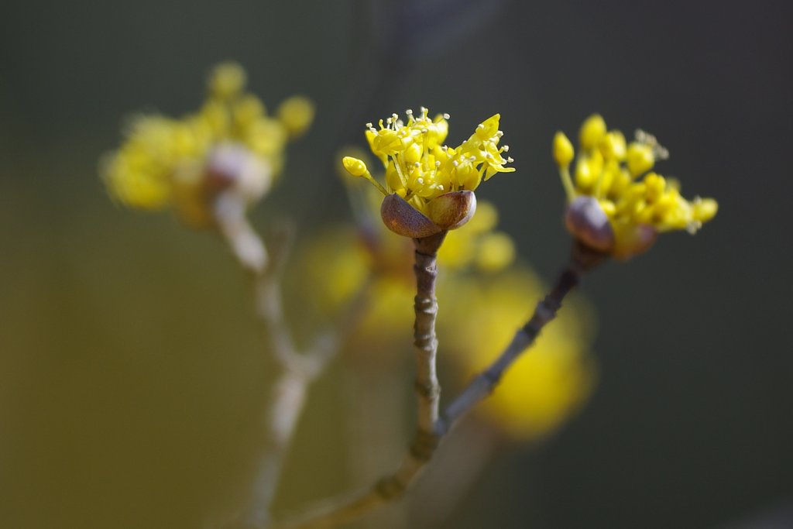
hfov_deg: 7.6
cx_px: 396
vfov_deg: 5.1
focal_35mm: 270
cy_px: 264
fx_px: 5948
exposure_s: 1/800
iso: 100
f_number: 3.5
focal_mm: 180
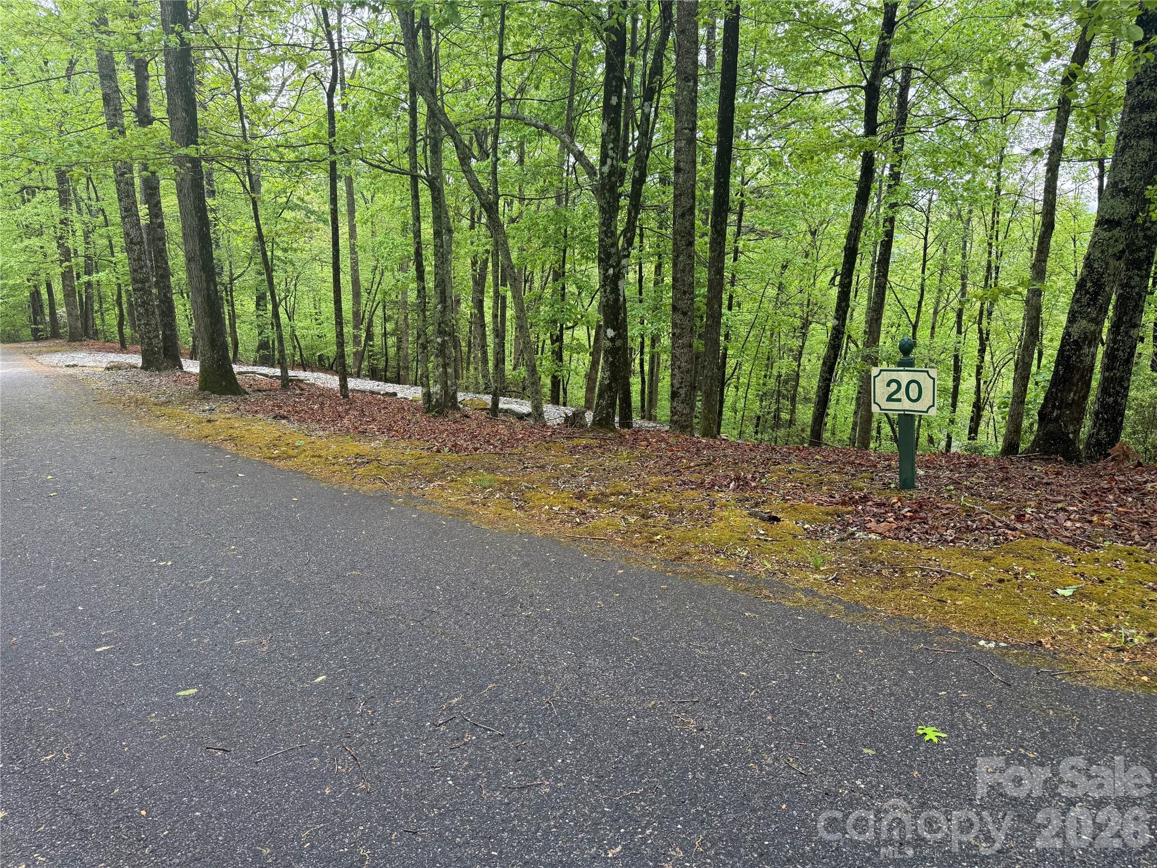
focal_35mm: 24
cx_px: 578
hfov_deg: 71.6
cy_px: 434
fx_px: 802
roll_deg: -1.3
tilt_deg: -15.0
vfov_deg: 56.8
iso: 100
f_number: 1.78
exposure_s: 1/355
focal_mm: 6.76
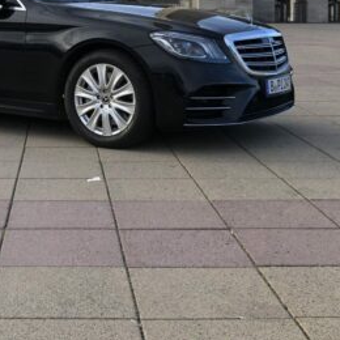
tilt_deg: +0.3
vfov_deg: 22.9
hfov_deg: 23.3
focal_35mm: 73
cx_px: 58
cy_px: 21
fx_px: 811
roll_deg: +1.1
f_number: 1.8
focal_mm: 4
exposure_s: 1/676
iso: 20
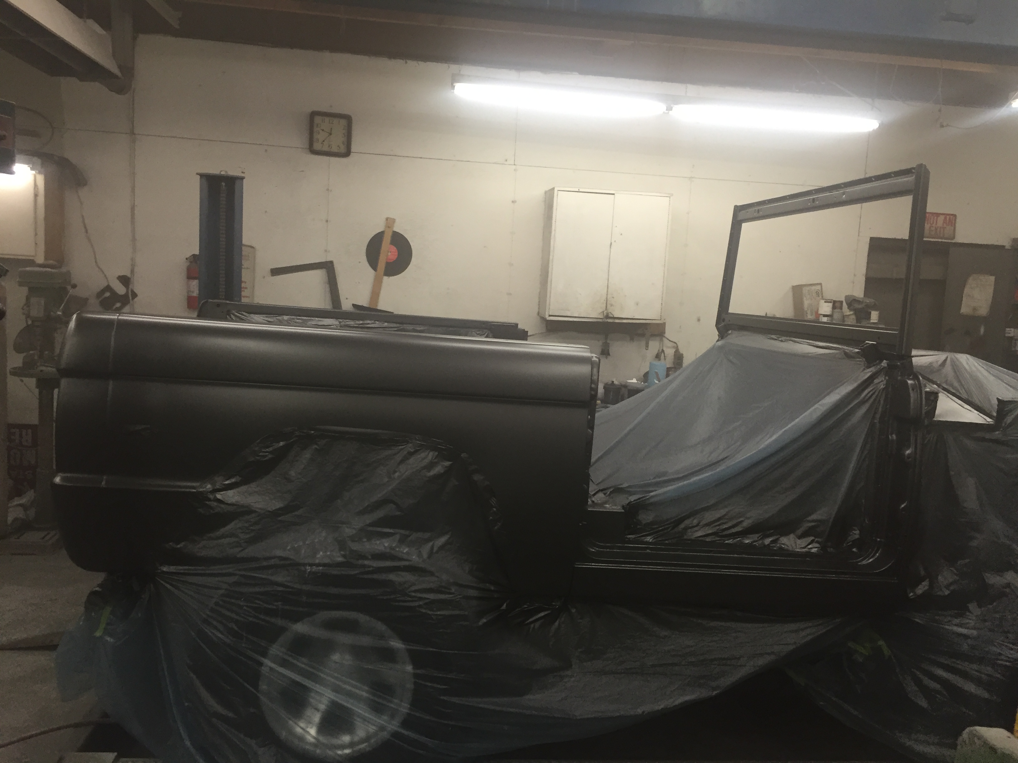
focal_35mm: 29
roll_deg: -2.8
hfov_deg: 61.7
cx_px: 509
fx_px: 853
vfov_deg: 48.2
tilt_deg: -5.5
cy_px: 382
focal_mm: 4.15
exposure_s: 1/30
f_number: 2.2
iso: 50
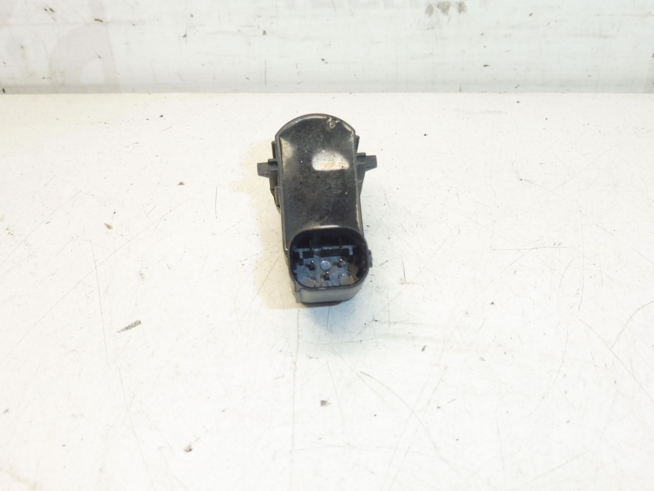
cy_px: 246
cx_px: 327
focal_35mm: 41
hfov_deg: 45.8
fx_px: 775
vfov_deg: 35.1
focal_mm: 7.4
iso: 200
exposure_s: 1/80
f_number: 4.5
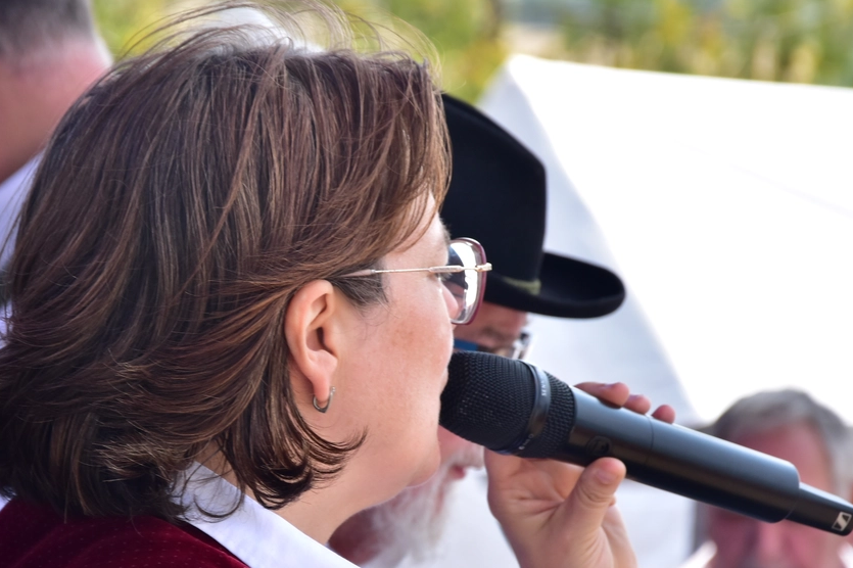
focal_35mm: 248
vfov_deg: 5.5
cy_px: 372
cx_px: 311
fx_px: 5874
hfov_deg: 8.3
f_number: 5.6
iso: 200
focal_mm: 92
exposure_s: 1/320
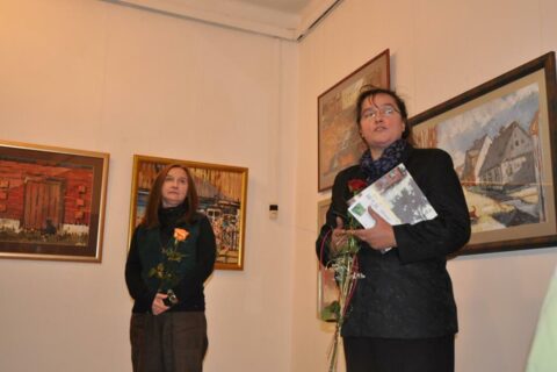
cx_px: 278
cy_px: 186
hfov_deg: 47.9
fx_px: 627
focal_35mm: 40
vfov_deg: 33.0
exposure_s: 1/60
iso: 800
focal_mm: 27
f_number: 3.8
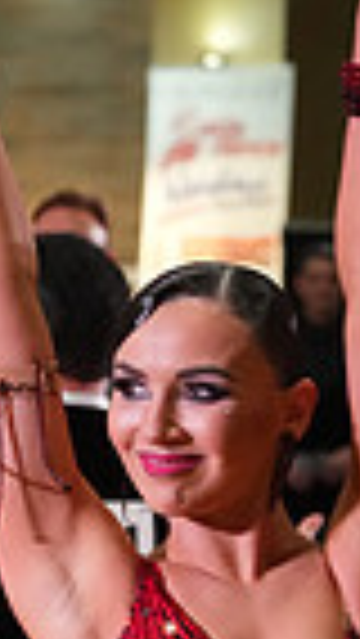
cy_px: 1044
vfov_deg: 4.2
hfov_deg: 2.4
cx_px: 416
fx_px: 8678
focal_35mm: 512
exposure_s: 1/200
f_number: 6.3
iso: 4000
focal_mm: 120
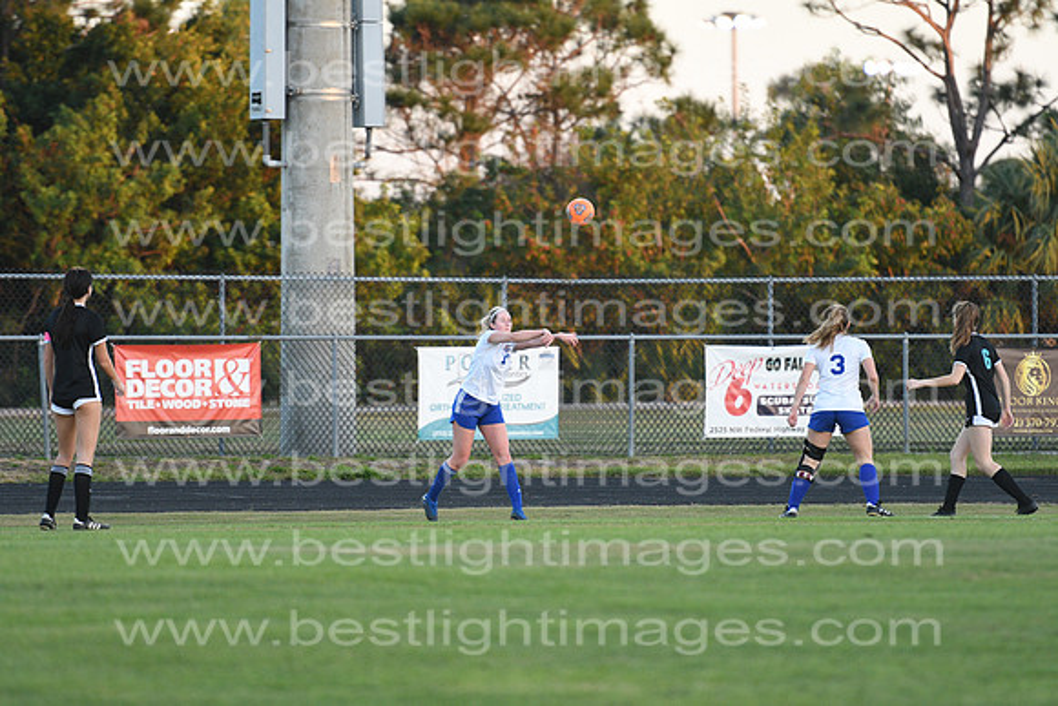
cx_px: 529
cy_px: 353
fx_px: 8818
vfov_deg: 4.6
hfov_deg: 6.9
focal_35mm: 300
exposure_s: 1/800
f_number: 2.8
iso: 1000
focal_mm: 200
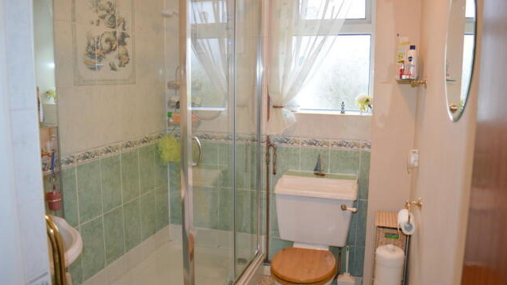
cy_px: 135
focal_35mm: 29
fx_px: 390
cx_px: 256
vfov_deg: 40.2
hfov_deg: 66.0
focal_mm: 18
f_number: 4
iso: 400
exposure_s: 1/60
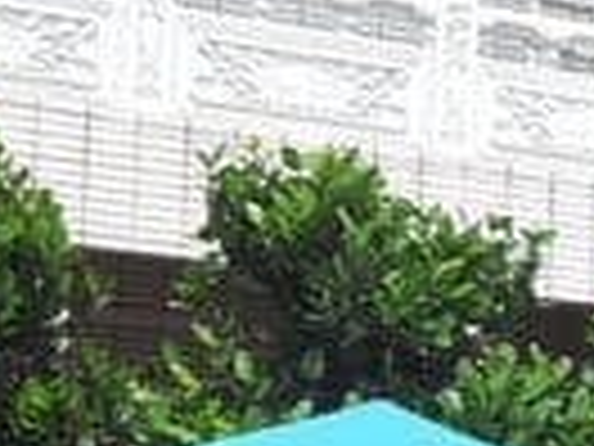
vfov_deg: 10.7
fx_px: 2282
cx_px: 1062
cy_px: 687
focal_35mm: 133
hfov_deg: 13.4
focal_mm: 6.2
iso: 100
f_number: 8.9
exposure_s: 1/125
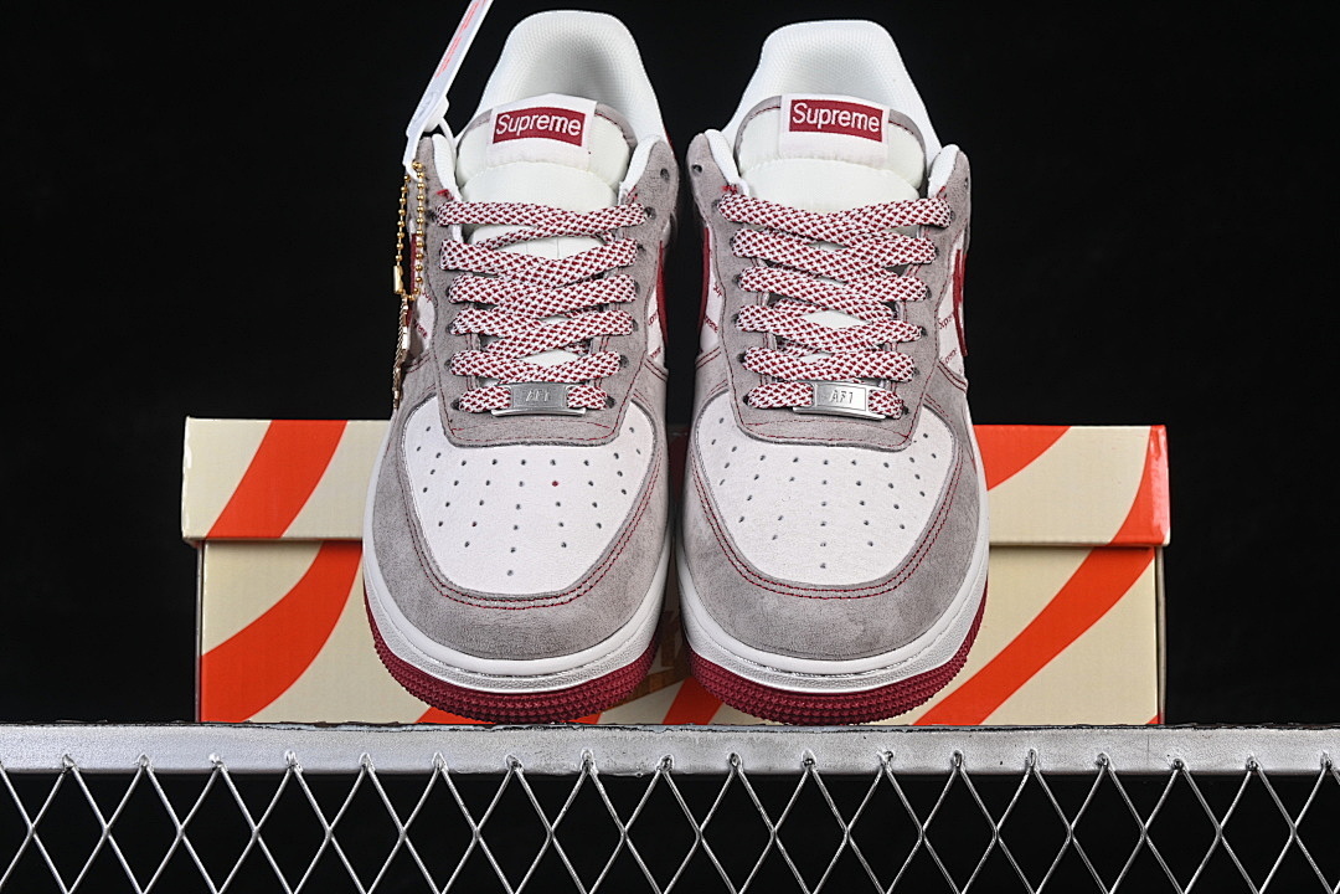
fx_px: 2791
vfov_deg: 18.2
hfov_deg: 27.0
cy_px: 447
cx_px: 670
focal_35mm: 75
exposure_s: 1/80
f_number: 8
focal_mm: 50
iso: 160
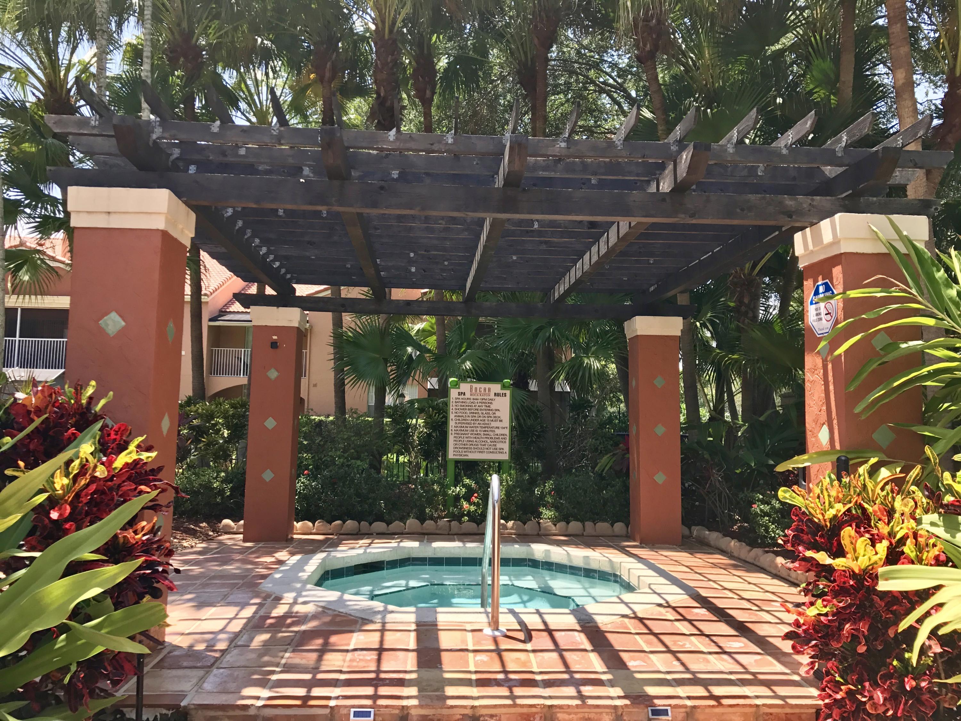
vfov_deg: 49.7
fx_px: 777
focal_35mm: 28
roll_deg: -1.1
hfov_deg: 63.4
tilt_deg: +5.5
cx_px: 480
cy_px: 360
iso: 20
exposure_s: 1/669
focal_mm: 3.99
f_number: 1.8
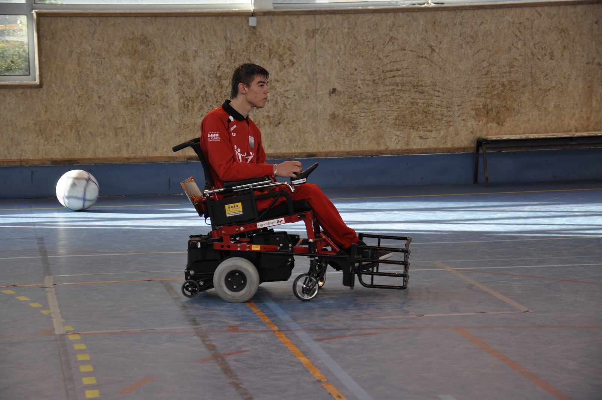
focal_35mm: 112
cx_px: 301
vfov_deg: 12.1
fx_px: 1879
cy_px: 200
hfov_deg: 18.2
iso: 400
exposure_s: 1/80
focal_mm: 75
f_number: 5.3
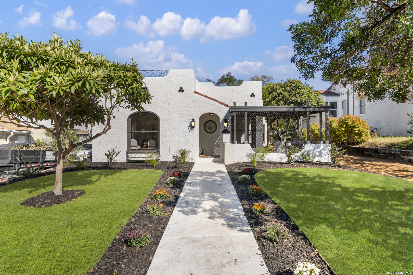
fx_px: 206
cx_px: 206
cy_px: 138
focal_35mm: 18
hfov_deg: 90.0
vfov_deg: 67.4
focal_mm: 12
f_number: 8
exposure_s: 1/125
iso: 100
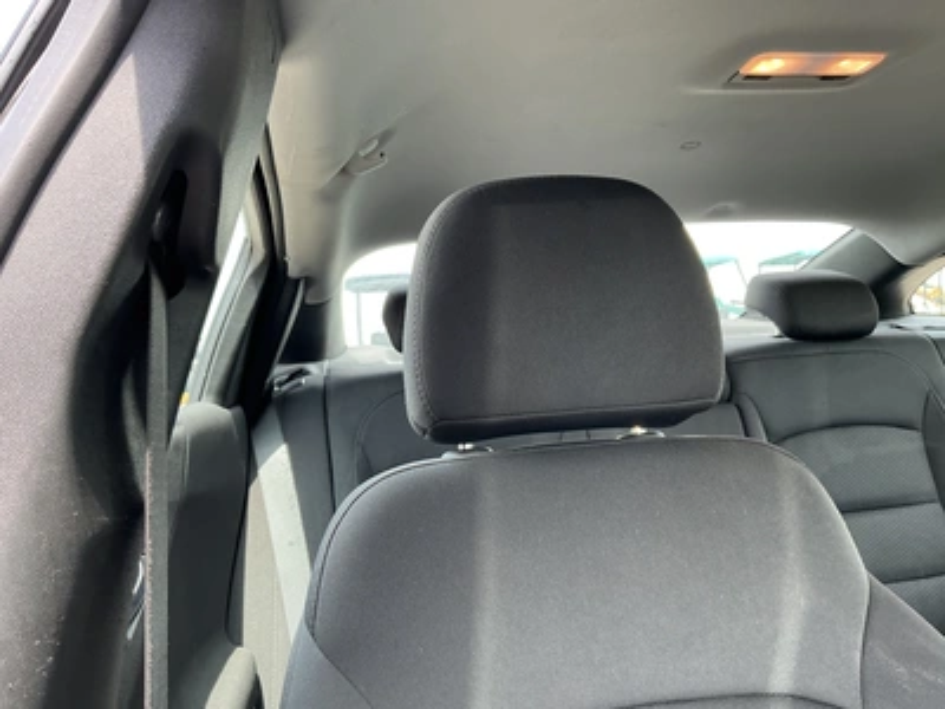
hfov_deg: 63.4
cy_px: 354
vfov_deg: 49.7
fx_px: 764
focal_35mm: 28
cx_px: 472
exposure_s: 1/122
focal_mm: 3
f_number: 1.8
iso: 64
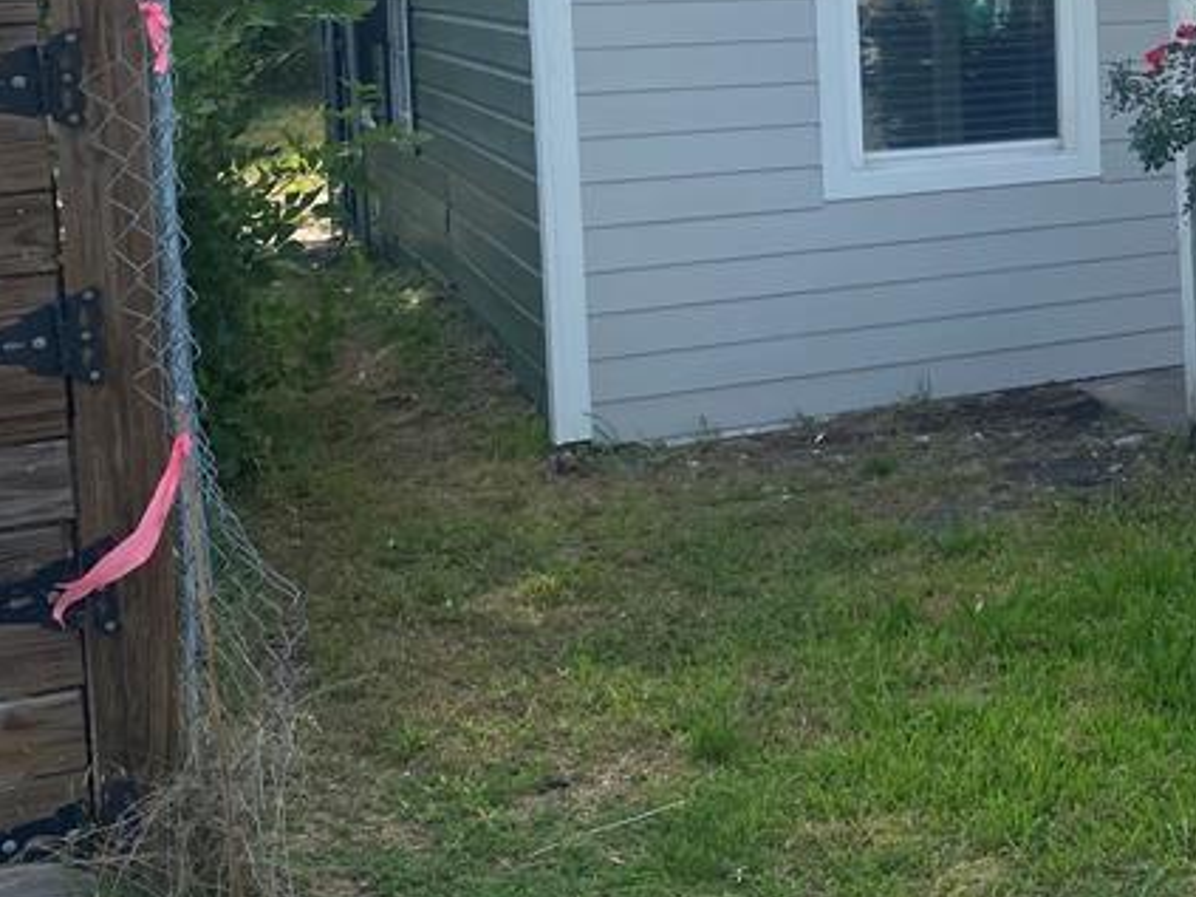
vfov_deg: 22.7
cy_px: 96
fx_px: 2176
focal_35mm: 63
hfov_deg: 27.8
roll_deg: +0.0
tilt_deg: -3.6
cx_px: 1349
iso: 32
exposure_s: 1/2688
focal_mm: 4.25
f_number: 1.8
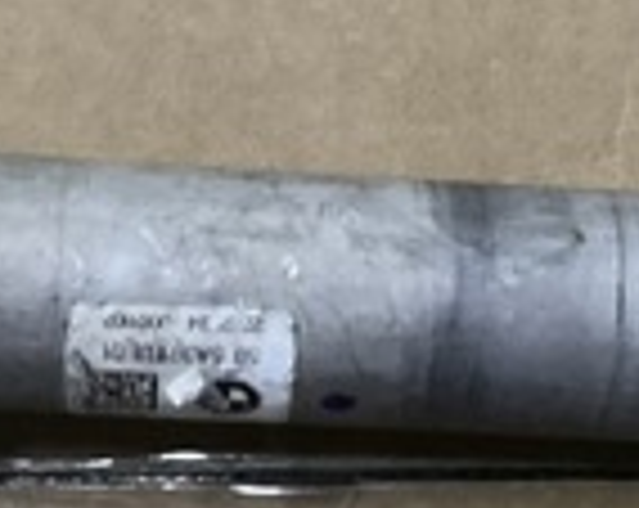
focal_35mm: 128
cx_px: 252
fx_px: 2416
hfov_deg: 15.1
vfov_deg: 12.0
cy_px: 346
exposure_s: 1/25
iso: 500
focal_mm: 3
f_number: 1.8
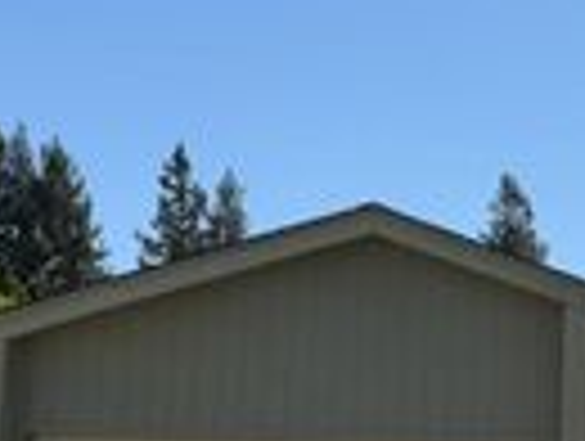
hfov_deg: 20.4
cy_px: 385
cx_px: 616
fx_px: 1558
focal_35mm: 92
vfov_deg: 15.9
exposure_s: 1/4975
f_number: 1.78
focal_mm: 6.76
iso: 80
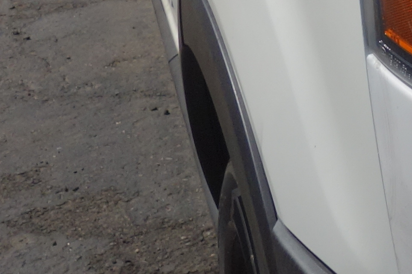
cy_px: -397
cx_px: 889
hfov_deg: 11.4
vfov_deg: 7.9
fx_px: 1819
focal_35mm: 159
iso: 125
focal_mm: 10.4
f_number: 6.3
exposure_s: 1/800
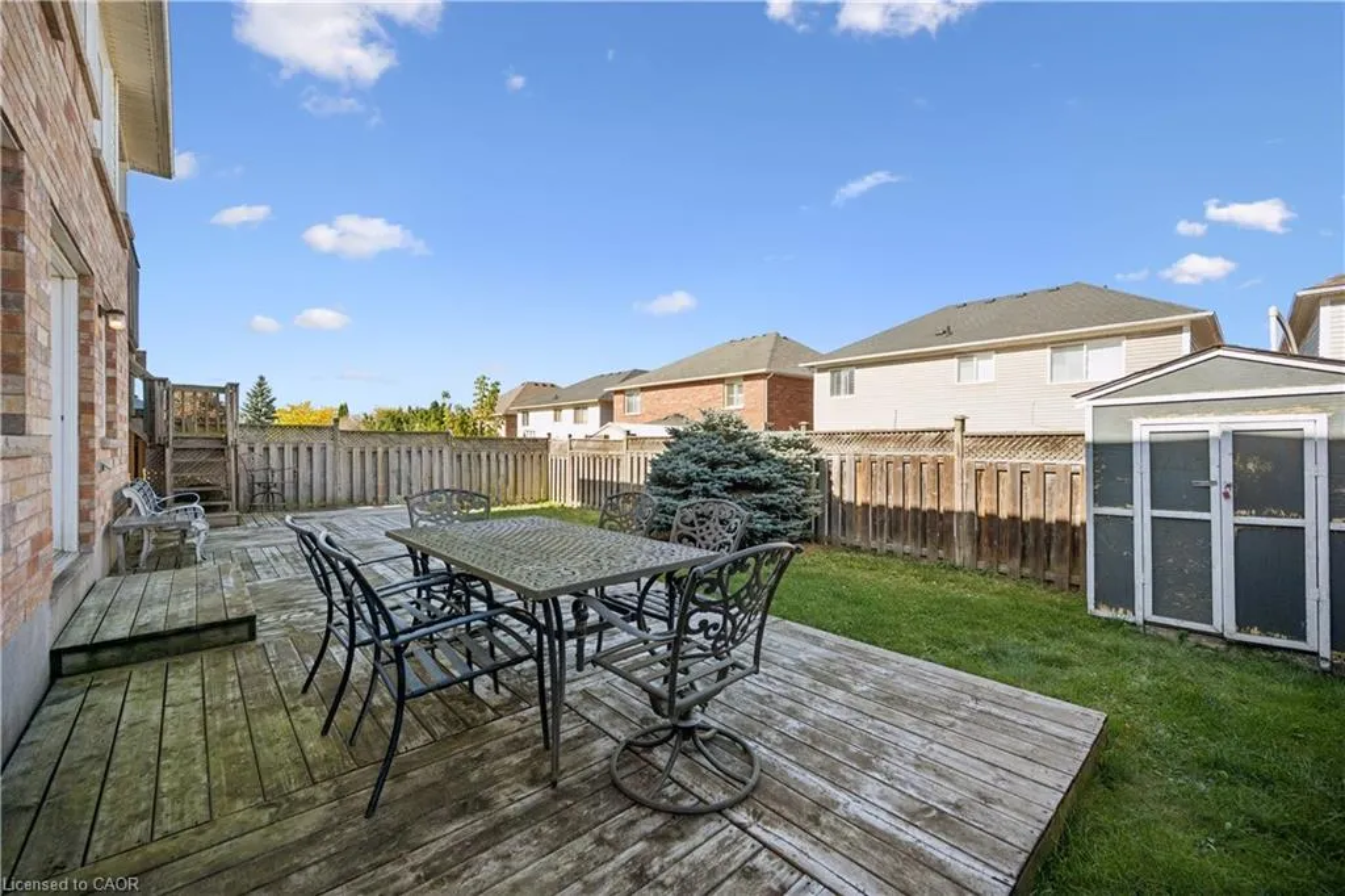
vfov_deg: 81.2
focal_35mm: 14
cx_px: 672
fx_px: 523
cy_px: 448
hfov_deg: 104.3
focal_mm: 14
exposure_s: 1/3200
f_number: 4
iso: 800
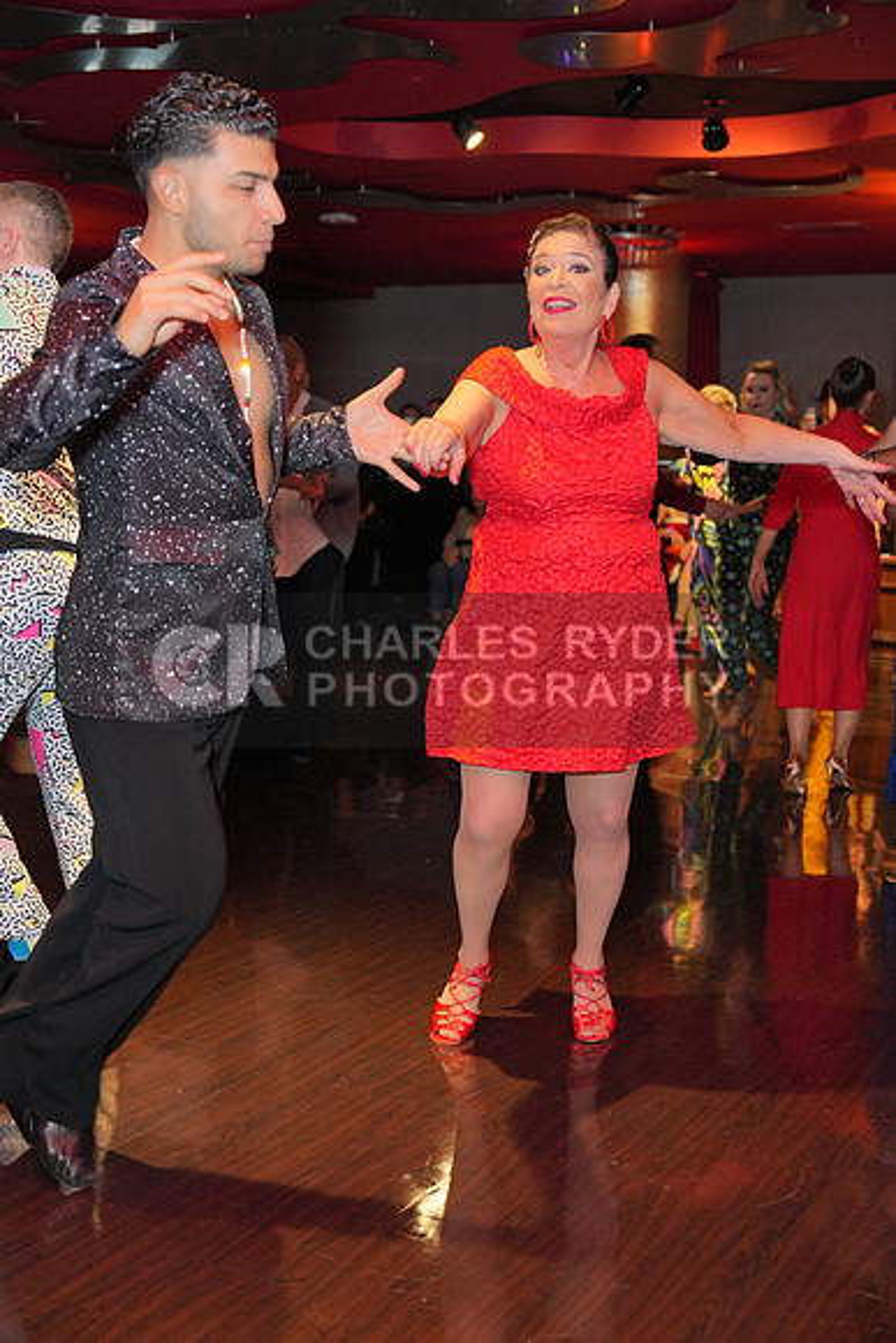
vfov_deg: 41.1
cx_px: 448
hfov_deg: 28.1
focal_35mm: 48
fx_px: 1791
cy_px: 672
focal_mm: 48
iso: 4000
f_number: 4
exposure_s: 1/200
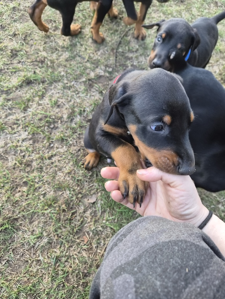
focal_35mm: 23
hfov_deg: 58.9
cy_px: 150
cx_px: 112
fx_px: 199
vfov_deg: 73.9
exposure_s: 1/180
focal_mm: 5.4
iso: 100
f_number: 1.8
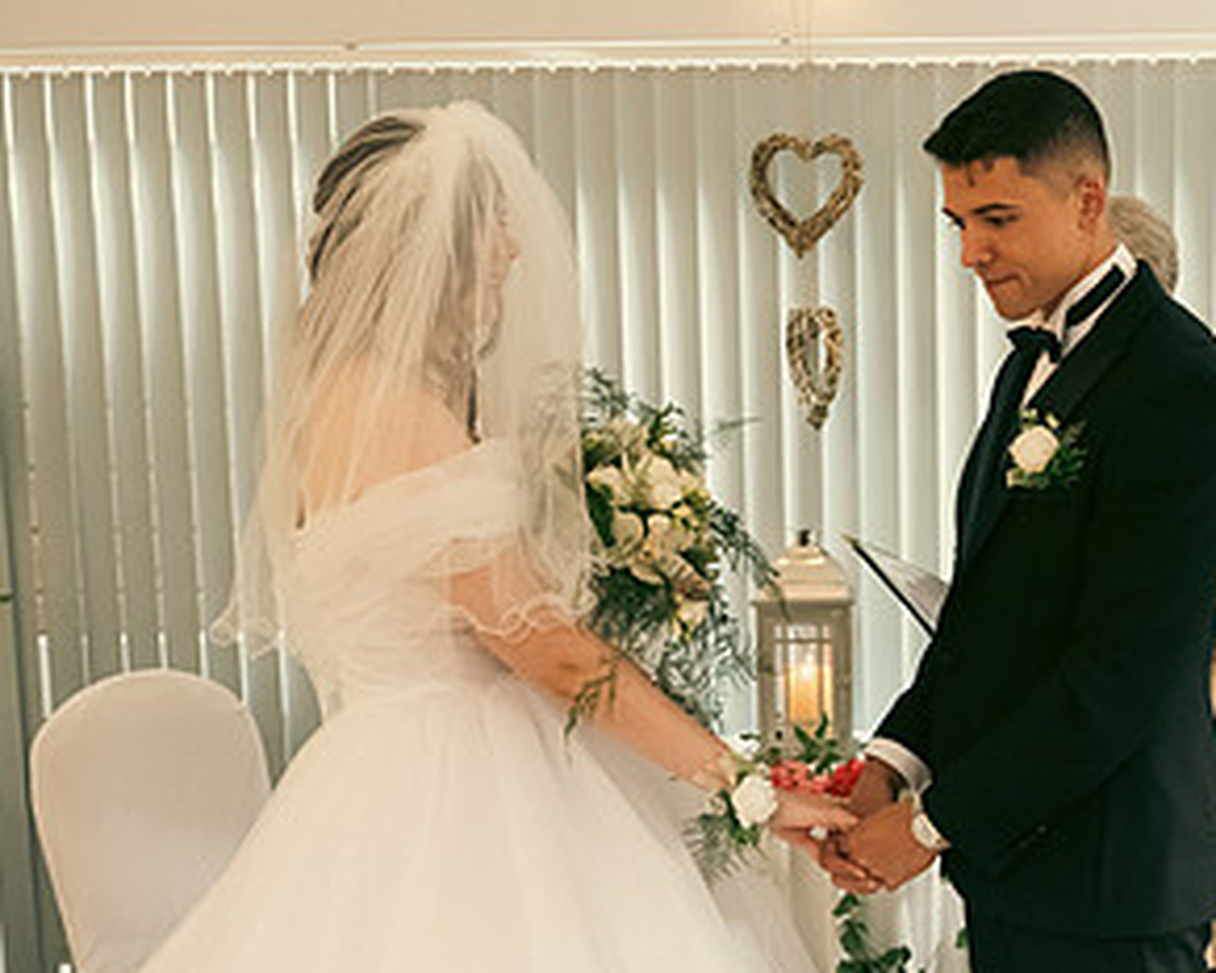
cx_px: 907
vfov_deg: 24.2
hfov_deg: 29.6
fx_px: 2268
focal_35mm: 63
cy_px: 595
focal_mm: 32
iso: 1600
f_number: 3.5
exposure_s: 1/160
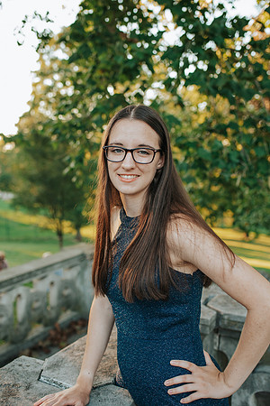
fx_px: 394
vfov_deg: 54.4
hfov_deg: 37.9
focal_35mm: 35
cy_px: 203
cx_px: 135
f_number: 2.8
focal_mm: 35
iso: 800
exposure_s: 1/400
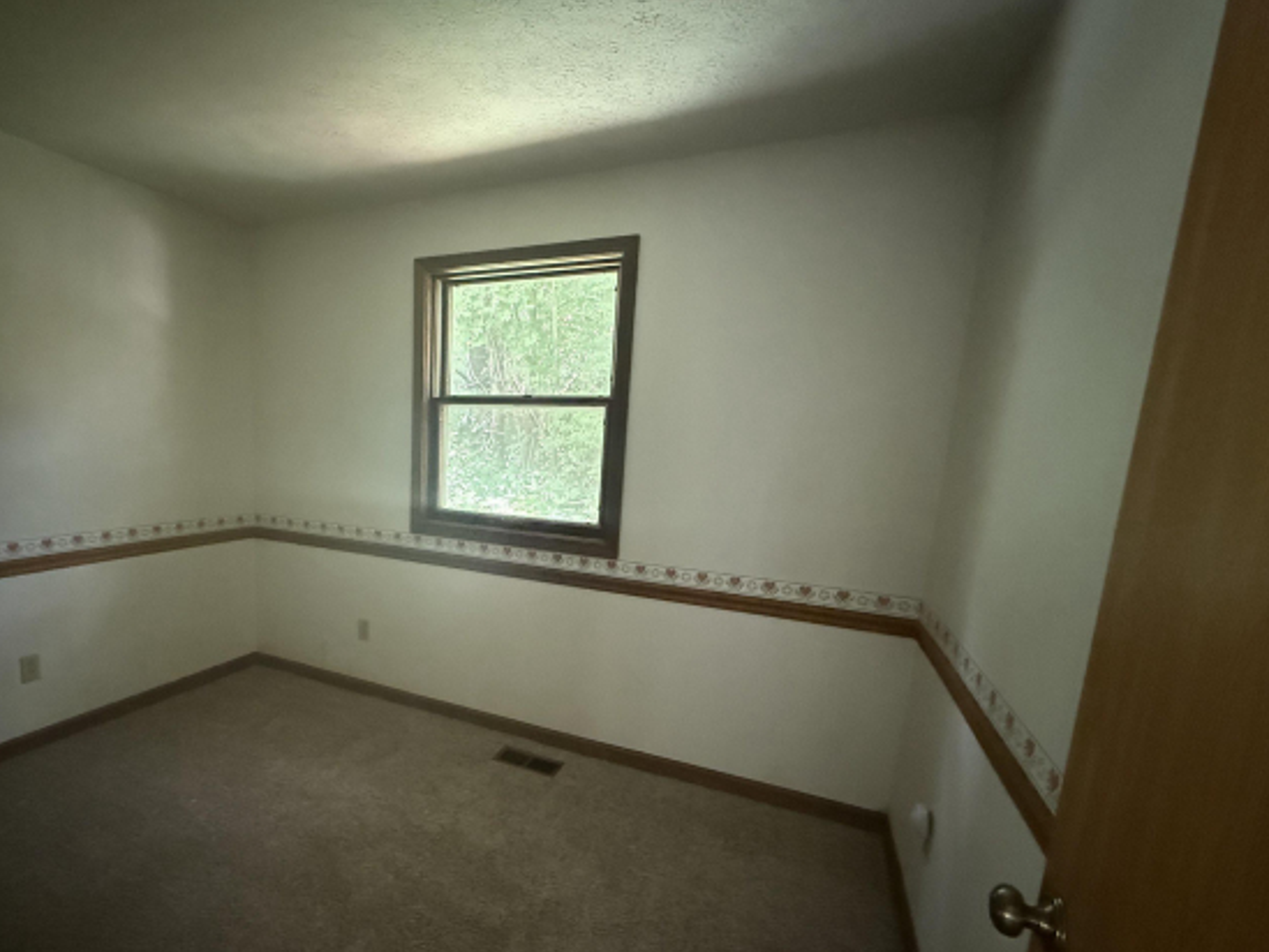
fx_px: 623
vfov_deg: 74.4
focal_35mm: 17
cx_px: 500
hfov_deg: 89.7
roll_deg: -2.3
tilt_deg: -8.8
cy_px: 536
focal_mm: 2.22
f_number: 2.2
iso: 1250
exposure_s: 1/50
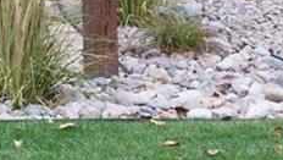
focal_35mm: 202
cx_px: -292
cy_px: -437
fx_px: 1517
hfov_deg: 9.9
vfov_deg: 5.4
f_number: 4
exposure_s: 1/160
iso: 640
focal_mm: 28
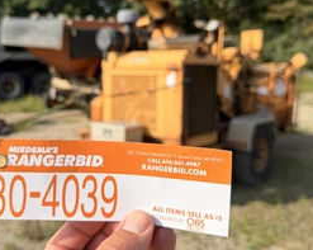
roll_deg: +2.4
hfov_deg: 47.9
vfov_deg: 39.0
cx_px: 136
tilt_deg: -7.2
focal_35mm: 38
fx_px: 352
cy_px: 105
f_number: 1.78
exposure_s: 1/3953
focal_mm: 6.76
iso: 80
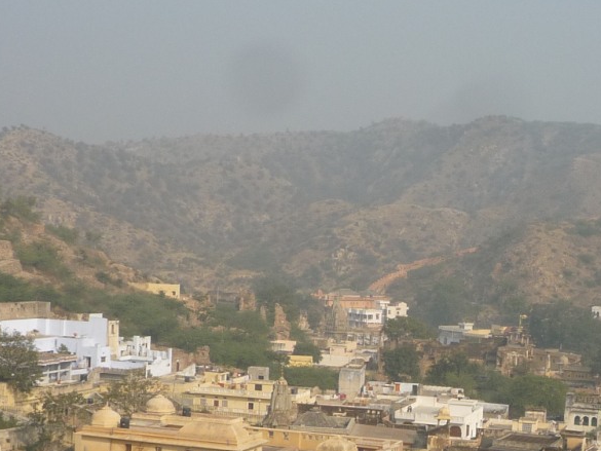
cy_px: 329
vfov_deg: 18.3
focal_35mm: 80
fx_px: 1389
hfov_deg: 24.4
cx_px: 333
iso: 100
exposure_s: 1/640
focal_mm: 5.8
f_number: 4.5
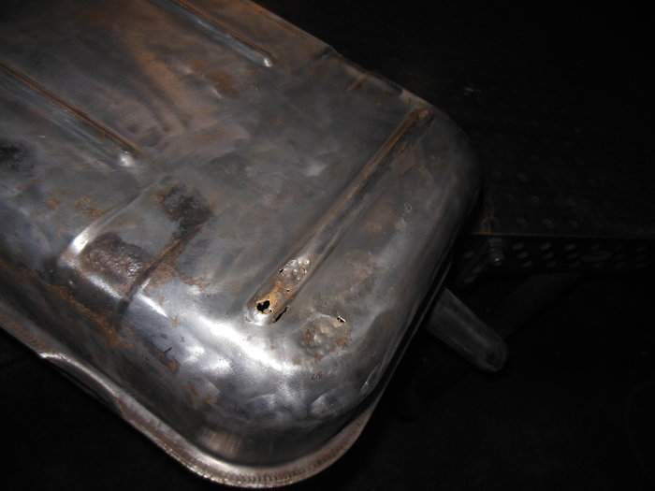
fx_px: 473
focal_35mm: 25
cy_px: 246
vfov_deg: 54.9
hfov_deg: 69.4
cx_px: 328
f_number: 6.4
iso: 200
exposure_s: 1/25
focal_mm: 4.5
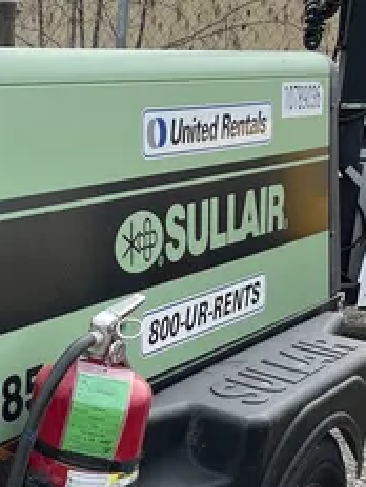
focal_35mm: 82
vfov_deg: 22.9
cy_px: 480
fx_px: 1156
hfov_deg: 17.0
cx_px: -99
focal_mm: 5.1
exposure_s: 1/1372
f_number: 1.6
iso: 50
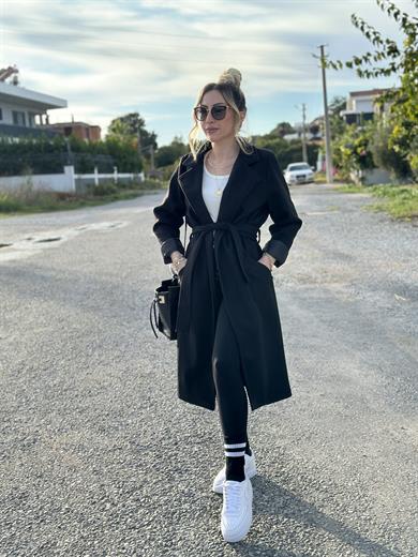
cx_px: 209
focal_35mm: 48
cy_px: 278
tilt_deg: -7.6
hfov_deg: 30.3
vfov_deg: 39.7
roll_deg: +3.1
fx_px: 773
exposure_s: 1/1695
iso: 80
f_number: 1.78
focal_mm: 6.86
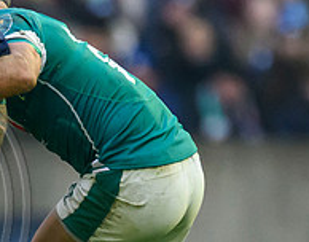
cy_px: 327
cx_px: -11
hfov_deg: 0.6
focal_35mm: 3042
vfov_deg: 0.5
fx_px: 27597
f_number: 4
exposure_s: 1/1600
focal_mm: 560
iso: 5000
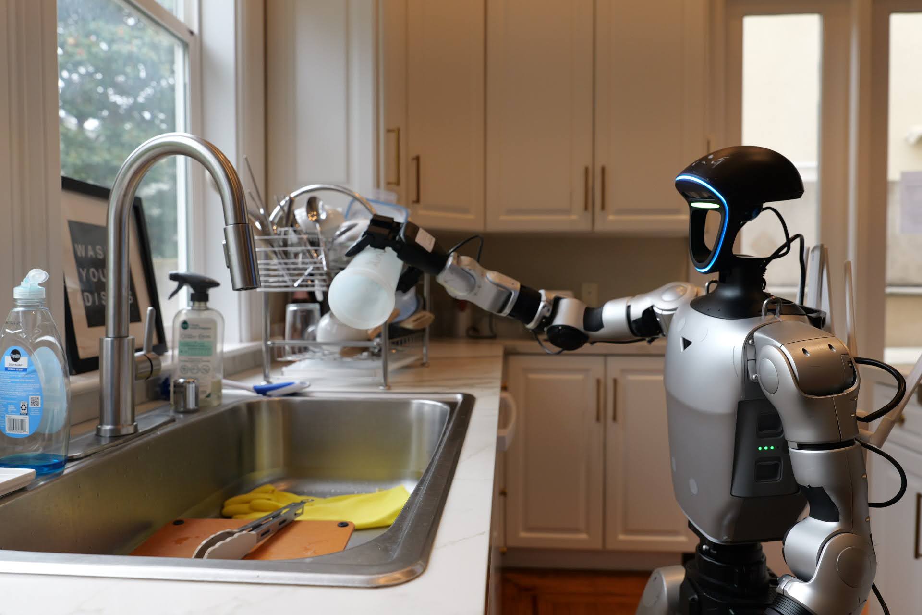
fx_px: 615
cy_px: 308
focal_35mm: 24
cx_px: 461
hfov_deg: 73.7
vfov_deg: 53.1
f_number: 4.5
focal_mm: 24
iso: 1600
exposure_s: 1/250
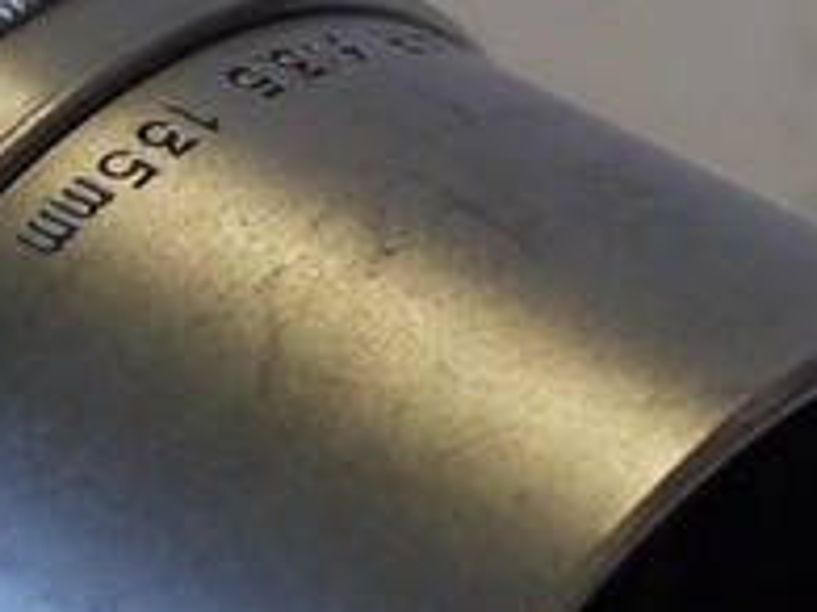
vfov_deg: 4.0
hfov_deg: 5.3
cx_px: -486
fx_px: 8727
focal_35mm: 370
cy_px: 469
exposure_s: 1/250
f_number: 5
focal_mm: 30
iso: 400
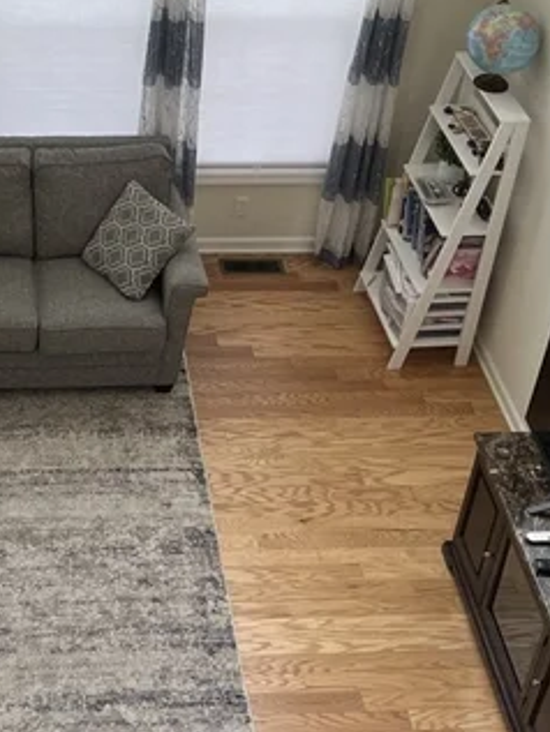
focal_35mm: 63
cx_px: 86
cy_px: 215
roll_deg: -2.5
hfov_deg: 22.9
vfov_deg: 30.4
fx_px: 1334
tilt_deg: -34.8
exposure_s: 1/121
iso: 64
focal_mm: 5.7
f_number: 1.5
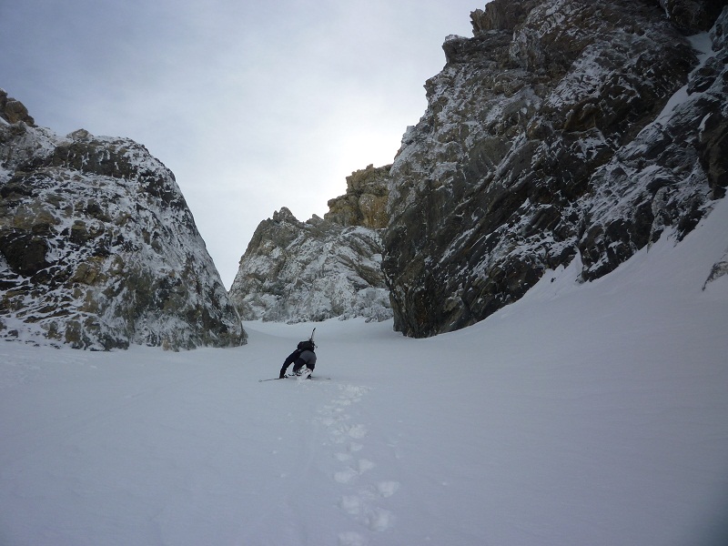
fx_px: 610
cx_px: 364
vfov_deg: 48.2
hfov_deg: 61.7
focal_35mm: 29
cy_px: 273
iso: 80
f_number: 5.6
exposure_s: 1/800
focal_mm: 5.2
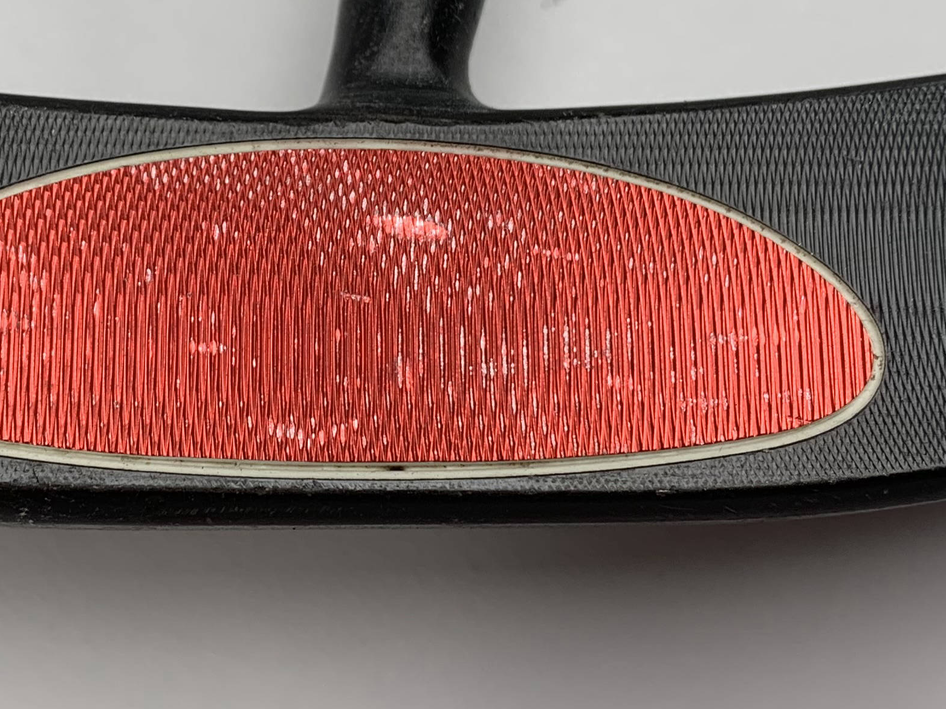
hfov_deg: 28.7
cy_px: 231
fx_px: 1831
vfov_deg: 21.8
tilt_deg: -80.3
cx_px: 299
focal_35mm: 67
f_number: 1.8
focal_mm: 4.25
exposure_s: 1/126
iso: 25
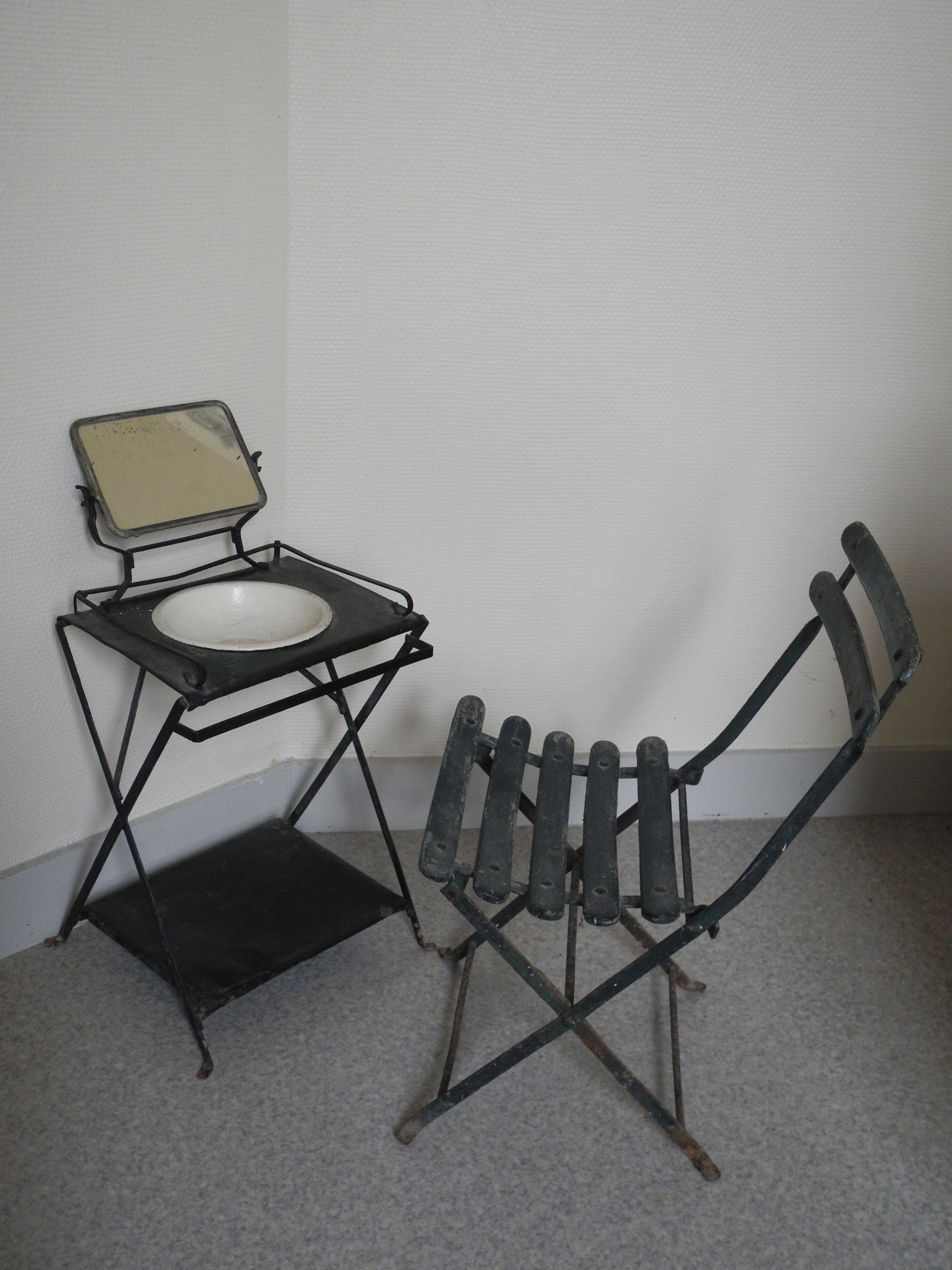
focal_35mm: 38
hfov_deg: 37.7
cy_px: 635
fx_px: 1393
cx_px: 476
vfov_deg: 49.0
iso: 400
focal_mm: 8.1
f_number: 3.2
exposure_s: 1/28.3
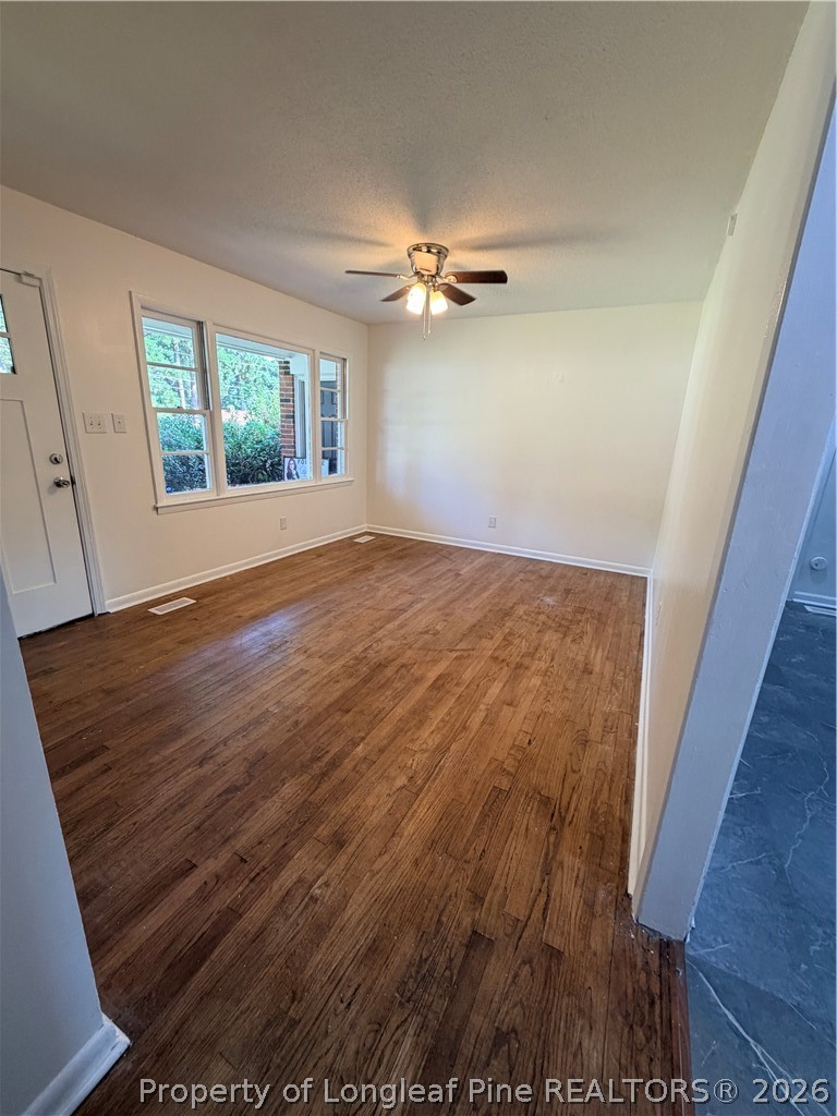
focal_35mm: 14
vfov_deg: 102.1
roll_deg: -2.5
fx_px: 451
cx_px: 418
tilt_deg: -15.6
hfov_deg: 85.7
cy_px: 558
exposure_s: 1/120
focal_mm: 2.22
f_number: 2.2
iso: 160
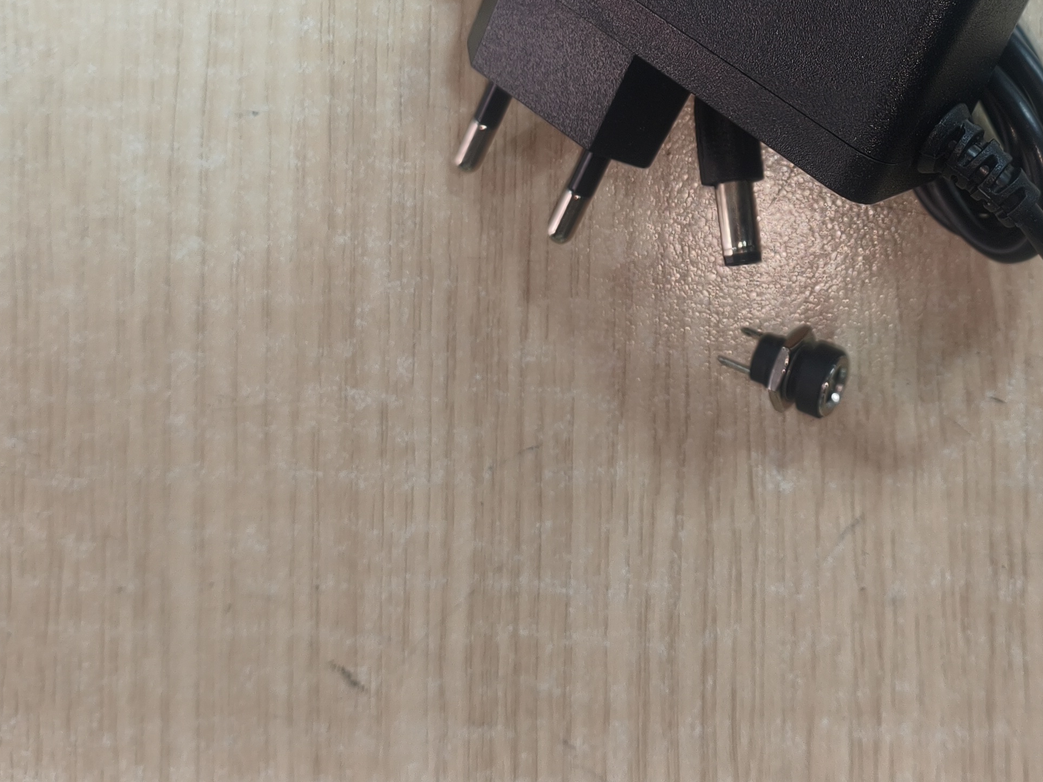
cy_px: 67
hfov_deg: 34.1
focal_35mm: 55
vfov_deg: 25.7
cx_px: 794
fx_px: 1657
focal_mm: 4.94
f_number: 1.5
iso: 125
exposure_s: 1/99.8
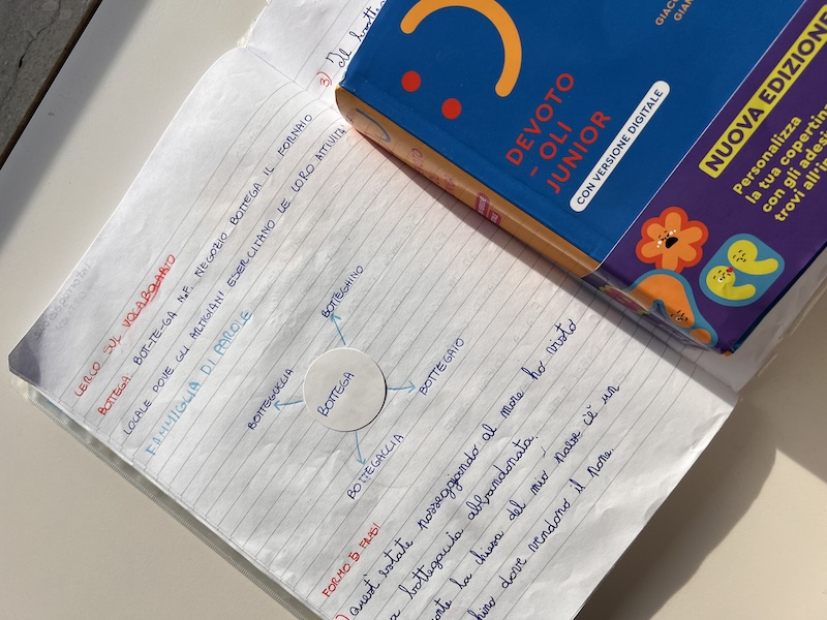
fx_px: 621
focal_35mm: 26
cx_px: 414
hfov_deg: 67.3
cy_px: 310
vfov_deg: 53.1
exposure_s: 1/2083
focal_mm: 5.7
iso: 50
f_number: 1.5
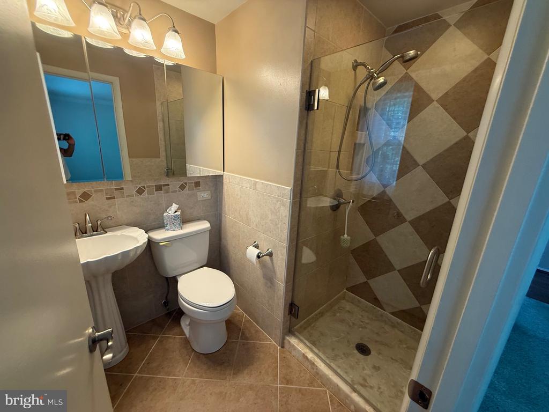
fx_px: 222
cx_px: 274
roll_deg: -3.0
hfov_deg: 102.1
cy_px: 206
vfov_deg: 85.7
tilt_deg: -15.4
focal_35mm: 14
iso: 200
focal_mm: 2.22
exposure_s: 1/60
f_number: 2.2
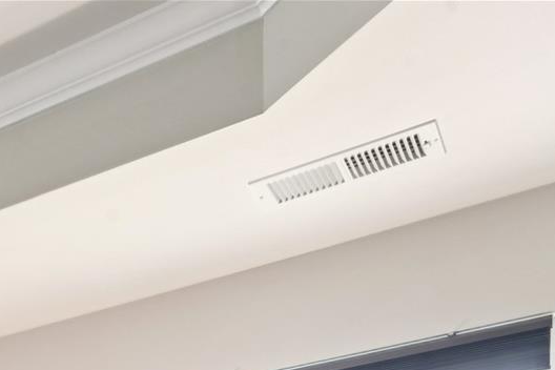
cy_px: 716
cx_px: -472
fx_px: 992
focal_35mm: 64
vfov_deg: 16.6
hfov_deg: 20.6
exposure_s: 1.3
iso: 100
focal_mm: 16.6
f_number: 13
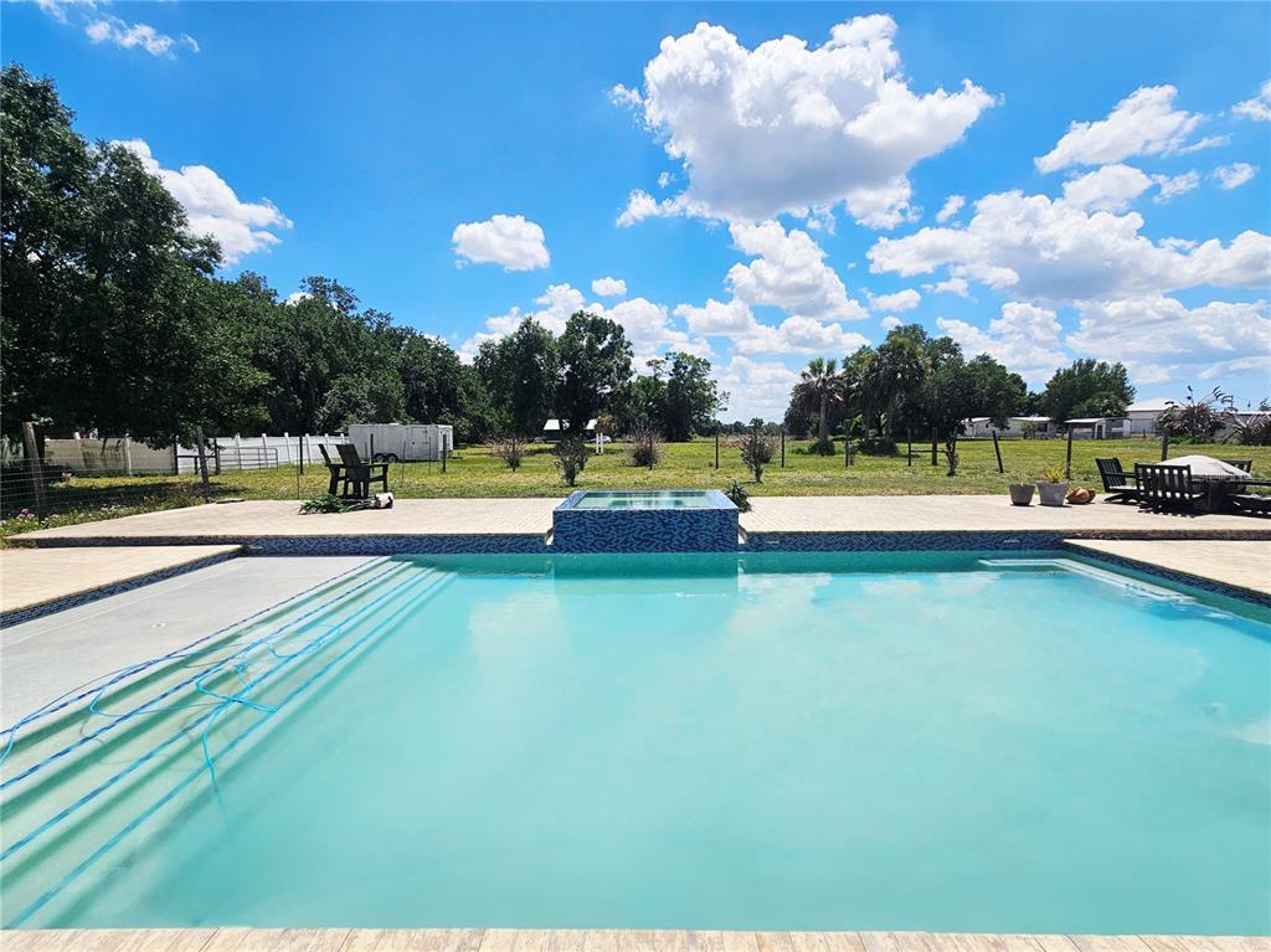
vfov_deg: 89.9
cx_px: 636
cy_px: 476
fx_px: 477
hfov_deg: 106.2
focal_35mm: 13
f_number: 2.2
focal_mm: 2.2
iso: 50
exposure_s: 1/10000
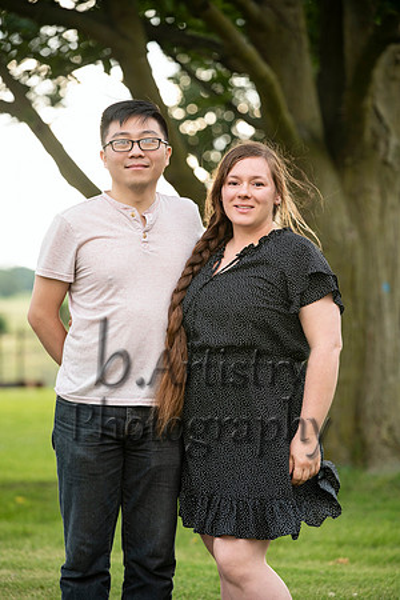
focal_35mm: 170
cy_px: 300
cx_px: 200
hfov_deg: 8.1
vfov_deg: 12.1
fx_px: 2833
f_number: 4.5
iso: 320
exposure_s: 1/125
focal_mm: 170
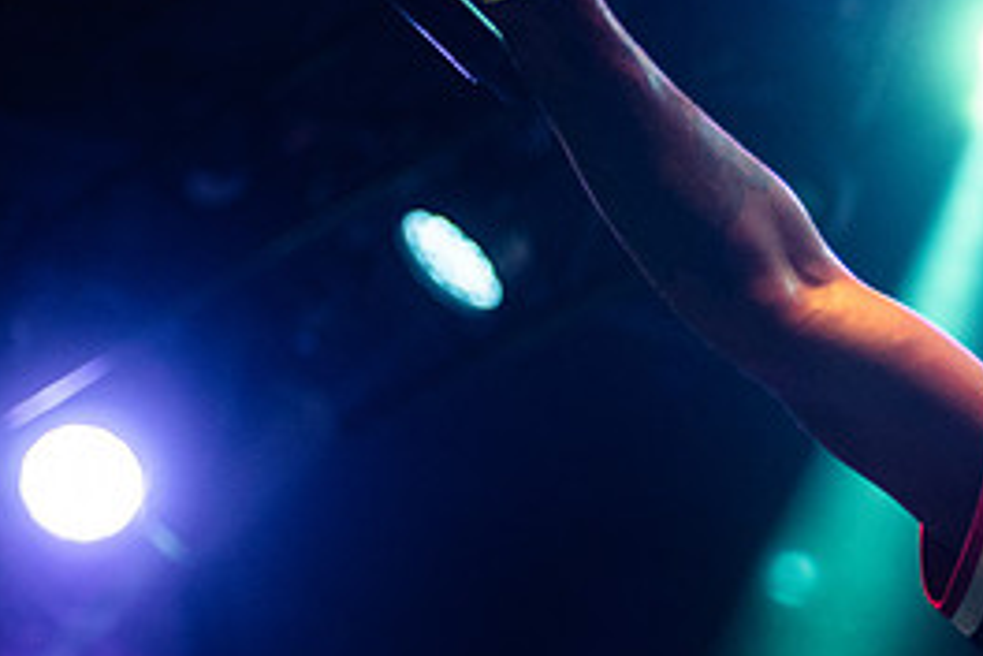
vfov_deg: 7.2
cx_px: 882
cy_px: 307
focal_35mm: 192
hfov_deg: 10.7
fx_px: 5242
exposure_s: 1/250
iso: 1250
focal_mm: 80
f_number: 3.5
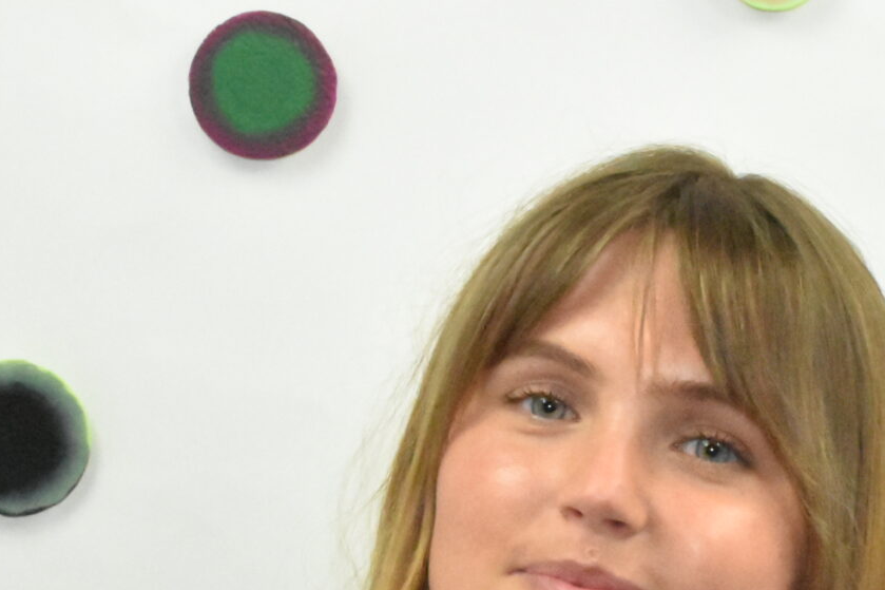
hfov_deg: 11.8
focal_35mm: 174
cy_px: 673
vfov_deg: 7.8
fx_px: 4276
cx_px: 716
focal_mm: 38
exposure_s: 1/200
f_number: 20
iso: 12800
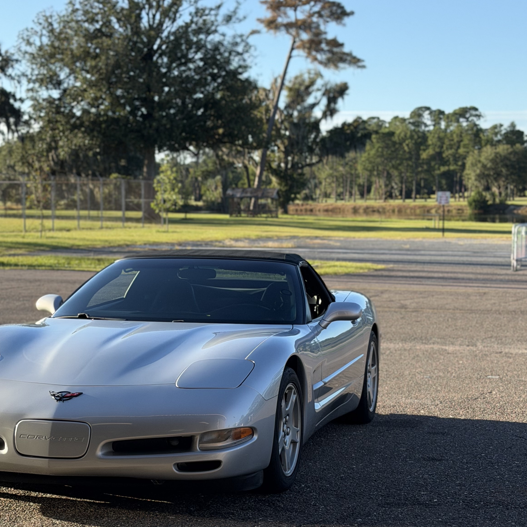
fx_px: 1275
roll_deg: -0.6
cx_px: 241
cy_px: 315
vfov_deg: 23.3
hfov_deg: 23.4
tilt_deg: -5.3
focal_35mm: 74
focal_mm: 6.76
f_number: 1.78
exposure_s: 1/2033
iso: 80
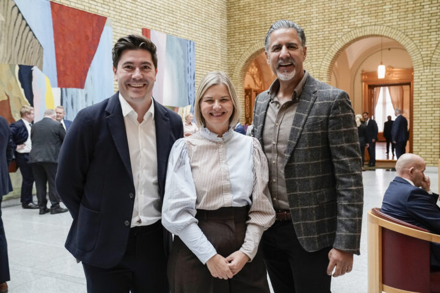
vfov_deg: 35.9
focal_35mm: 37
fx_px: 452
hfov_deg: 51.9
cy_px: 146
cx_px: 220
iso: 6400
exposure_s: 1/200
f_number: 5.6
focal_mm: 37
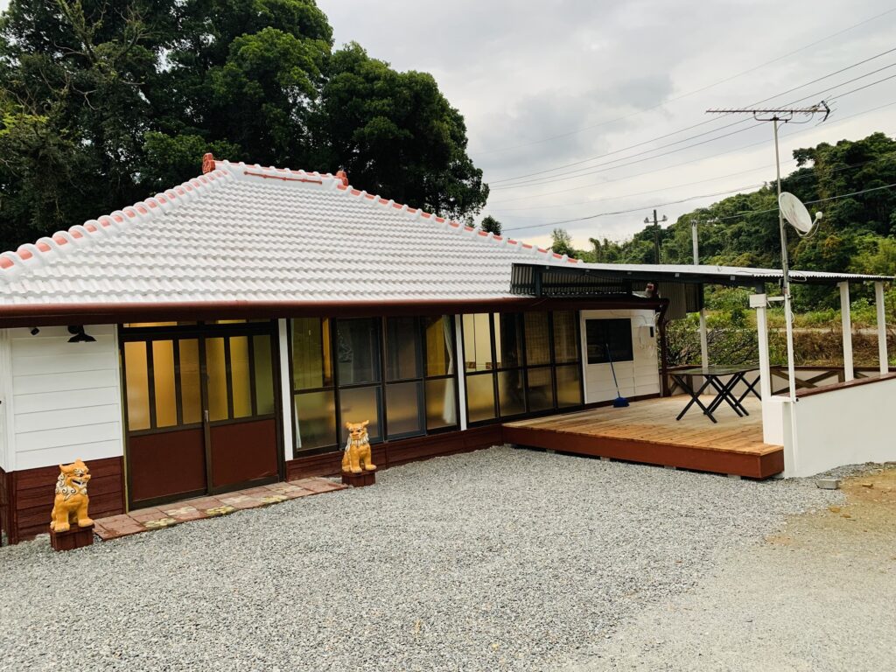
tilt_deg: -1.1
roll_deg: +3.5
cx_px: 448
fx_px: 673
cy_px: 336
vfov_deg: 53.1
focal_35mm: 26
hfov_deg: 67.3
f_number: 1.8
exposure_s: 1/119
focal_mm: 4.25
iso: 100
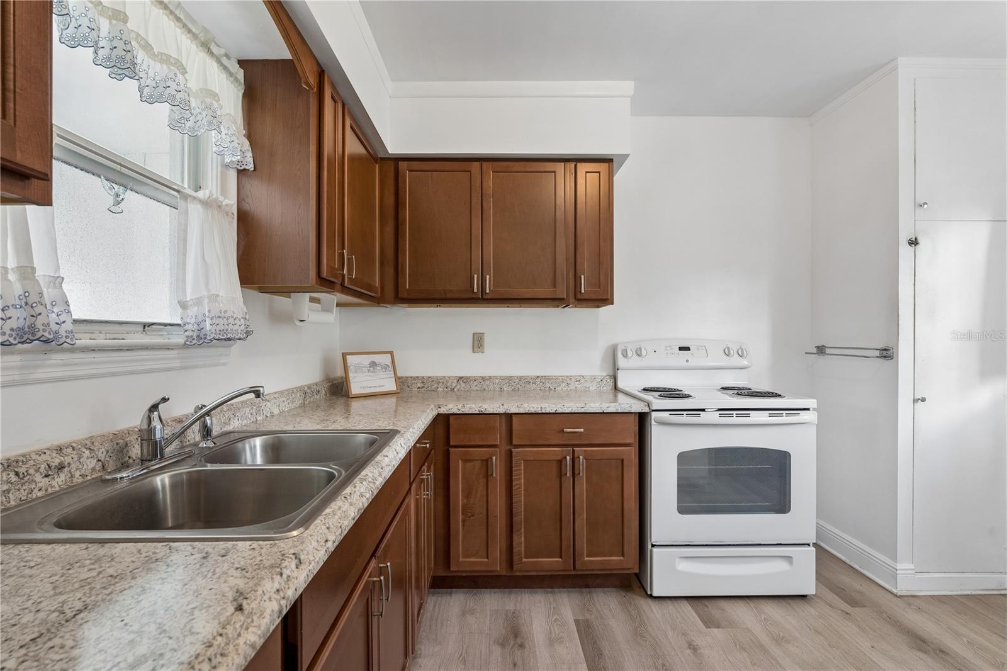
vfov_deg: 73.7
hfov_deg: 96.7
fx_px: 447
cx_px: 504
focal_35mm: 16
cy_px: 336
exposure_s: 1/15
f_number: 10
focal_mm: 16
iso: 800
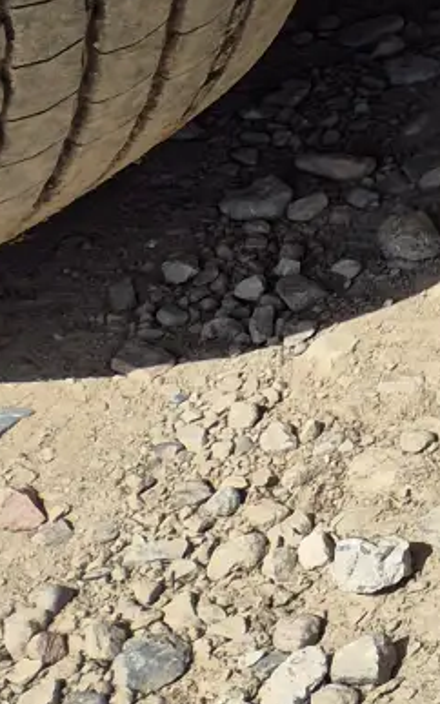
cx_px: 1689
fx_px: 2321
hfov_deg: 7.8
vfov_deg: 16.2
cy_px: -235
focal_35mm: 121
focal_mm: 5.4
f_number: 1.8
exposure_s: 1/1740
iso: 25
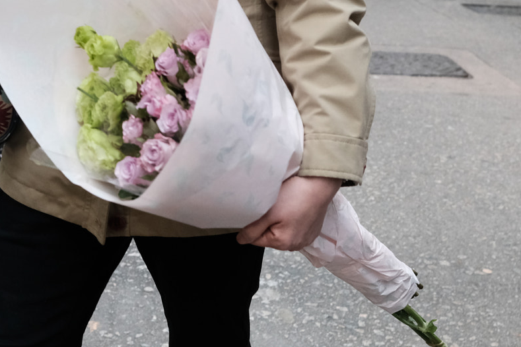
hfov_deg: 28.3
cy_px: 74
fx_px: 1027
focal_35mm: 71
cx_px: 188
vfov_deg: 19.0
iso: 2000
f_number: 4
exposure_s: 1/500
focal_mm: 23
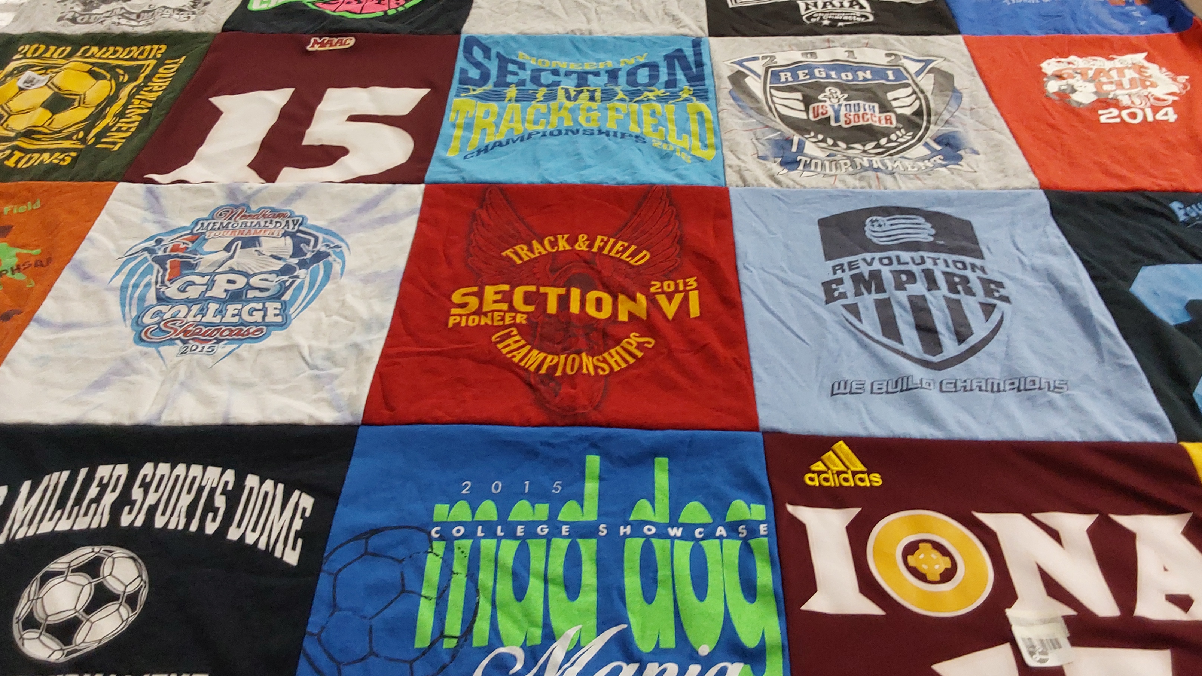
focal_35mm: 31
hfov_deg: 62.6
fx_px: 988
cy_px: 252
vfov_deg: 37.5
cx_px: 607
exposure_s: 1/60
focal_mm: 2.91
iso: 125
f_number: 1.9
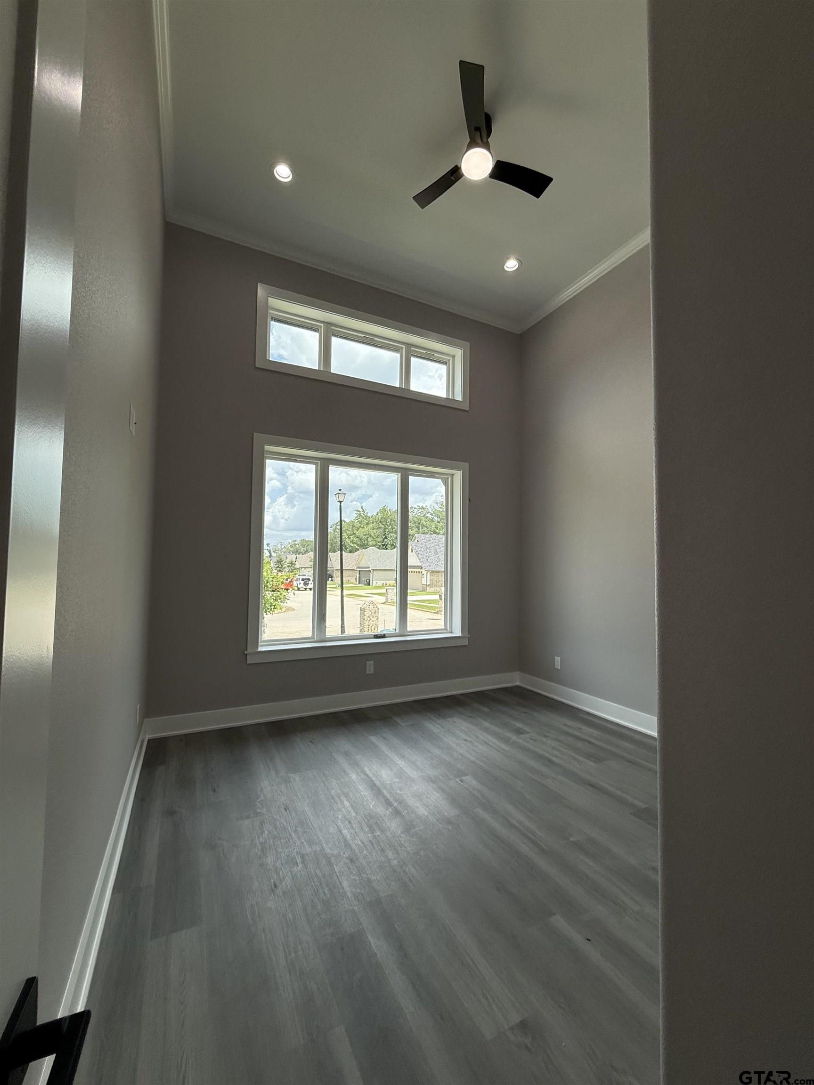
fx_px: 439
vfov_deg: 102.1
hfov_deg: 85.7
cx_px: 407
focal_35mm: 14
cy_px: 542
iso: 64
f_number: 2.2
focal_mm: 2.22
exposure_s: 1/585
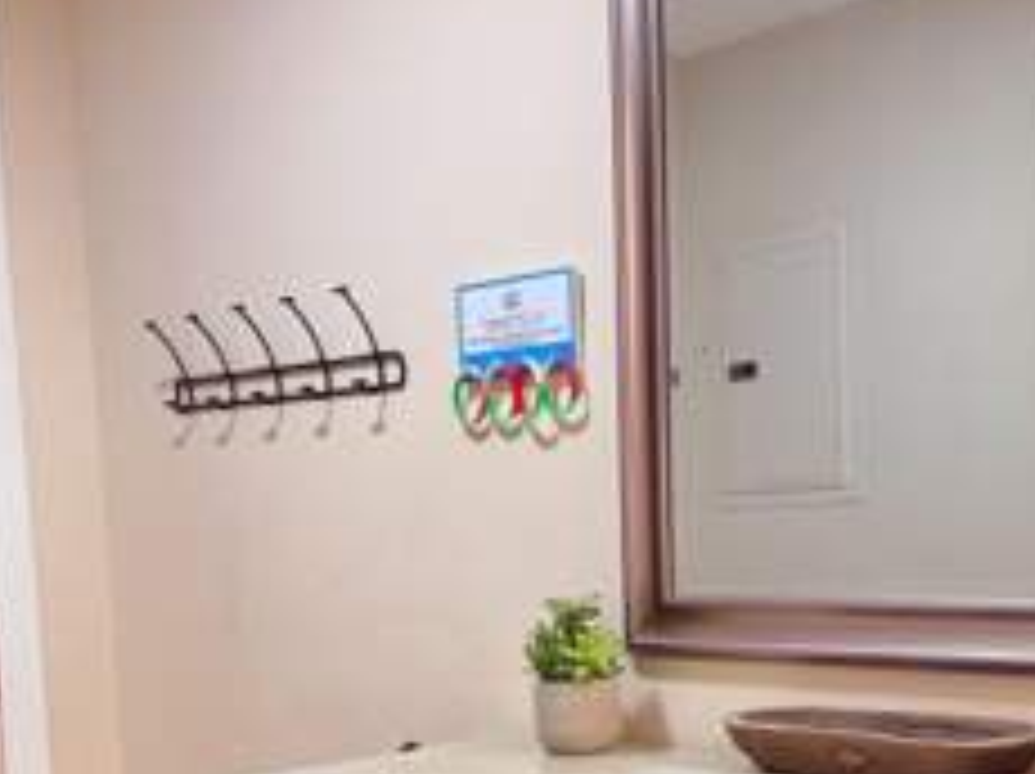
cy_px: 686
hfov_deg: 37.8
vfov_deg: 28.0
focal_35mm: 50
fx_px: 1493
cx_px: 342
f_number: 1.78
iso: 160
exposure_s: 1/60
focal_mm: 6.76
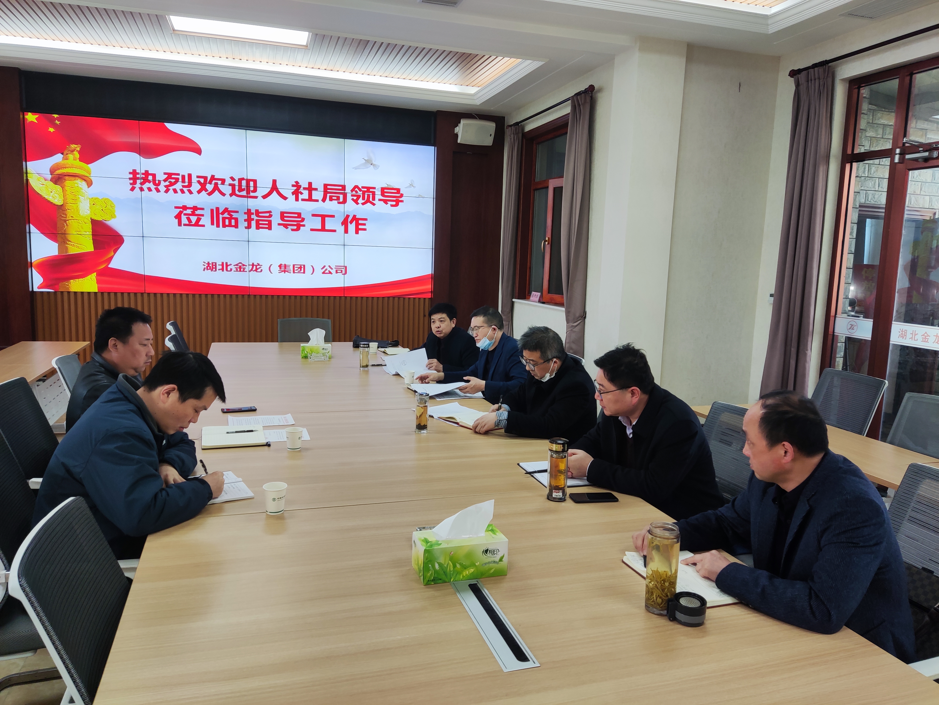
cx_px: 470
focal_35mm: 25
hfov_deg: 69.4
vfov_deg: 54.9
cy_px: 352
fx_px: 678
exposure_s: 1/50
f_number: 1.79
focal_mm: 4.71
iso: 77
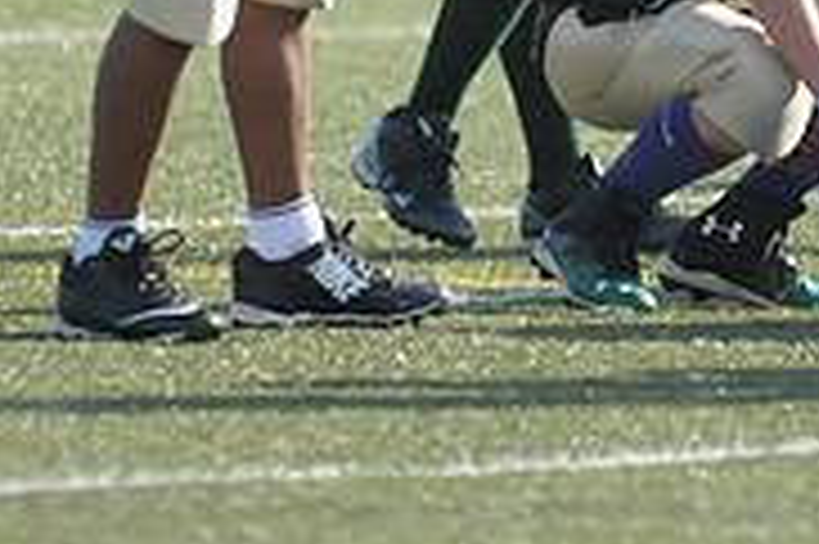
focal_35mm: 1339
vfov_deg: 1.0
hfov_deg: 1.5
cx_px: 720
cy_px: -241
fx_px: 30434
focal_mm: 280
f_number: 4
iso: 1600
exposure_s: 1/5000
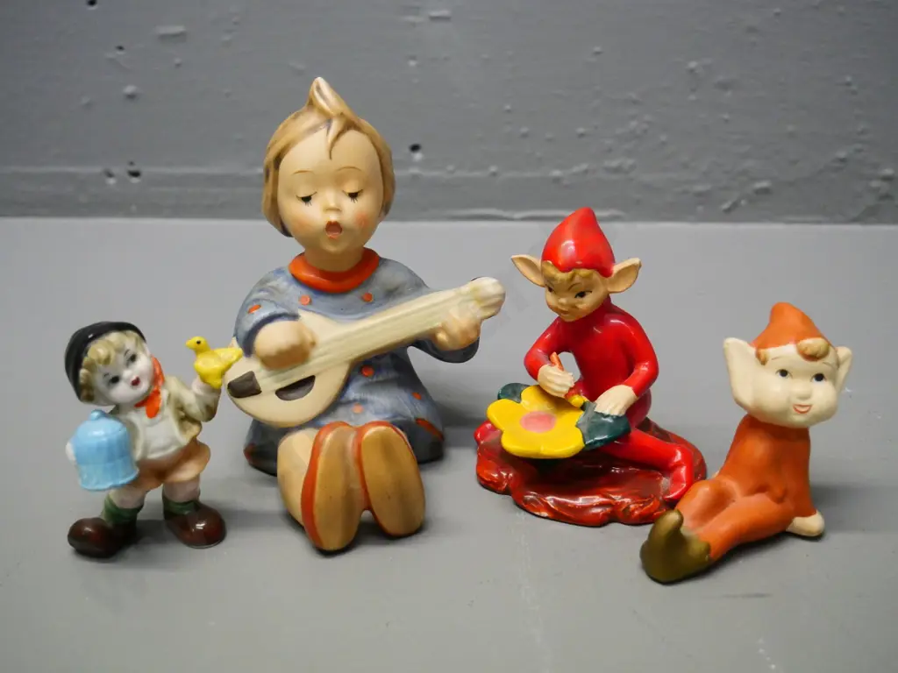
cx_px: 449
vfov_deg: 29.1
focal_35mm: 50
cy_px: 336
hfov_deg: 38.2
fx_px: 1297
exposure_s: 1/200
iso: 3200
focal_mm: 25
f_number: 5
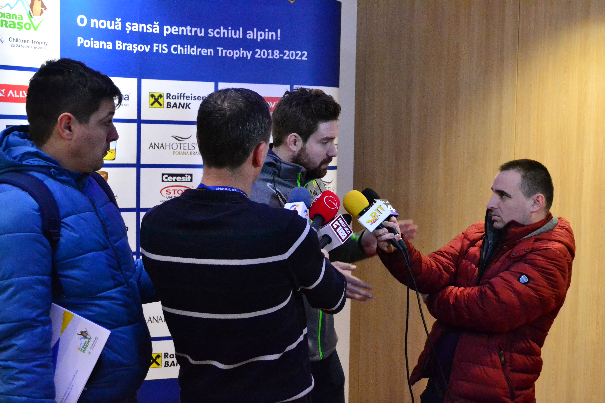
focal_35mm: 51
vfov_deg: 26.5
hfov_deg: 38.9
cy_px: 202
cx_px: 302
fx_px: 857
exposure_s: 1/60
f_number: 5.6
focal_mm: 34
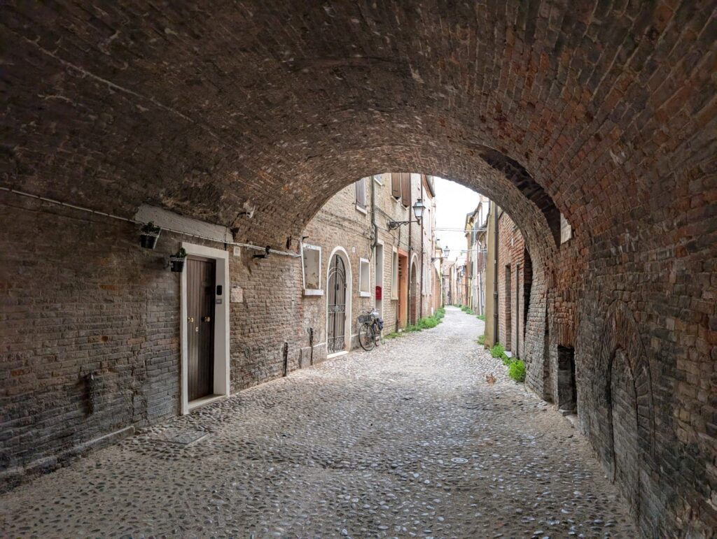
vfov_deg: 56.9
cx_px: 358
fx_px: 498
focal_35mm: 24
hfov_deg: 71.5
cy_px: 270
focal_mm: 6.9
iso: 43
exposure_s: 1/219
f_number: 1.68
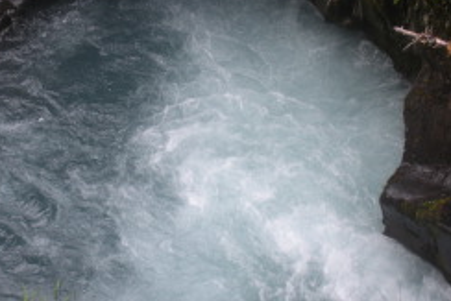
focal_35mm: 70
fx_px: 877
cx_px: 224
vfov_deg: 19.5
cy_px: 159
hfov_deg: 28.8
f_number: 3.5
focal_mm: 6.3
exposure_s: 1/57.4
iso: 66
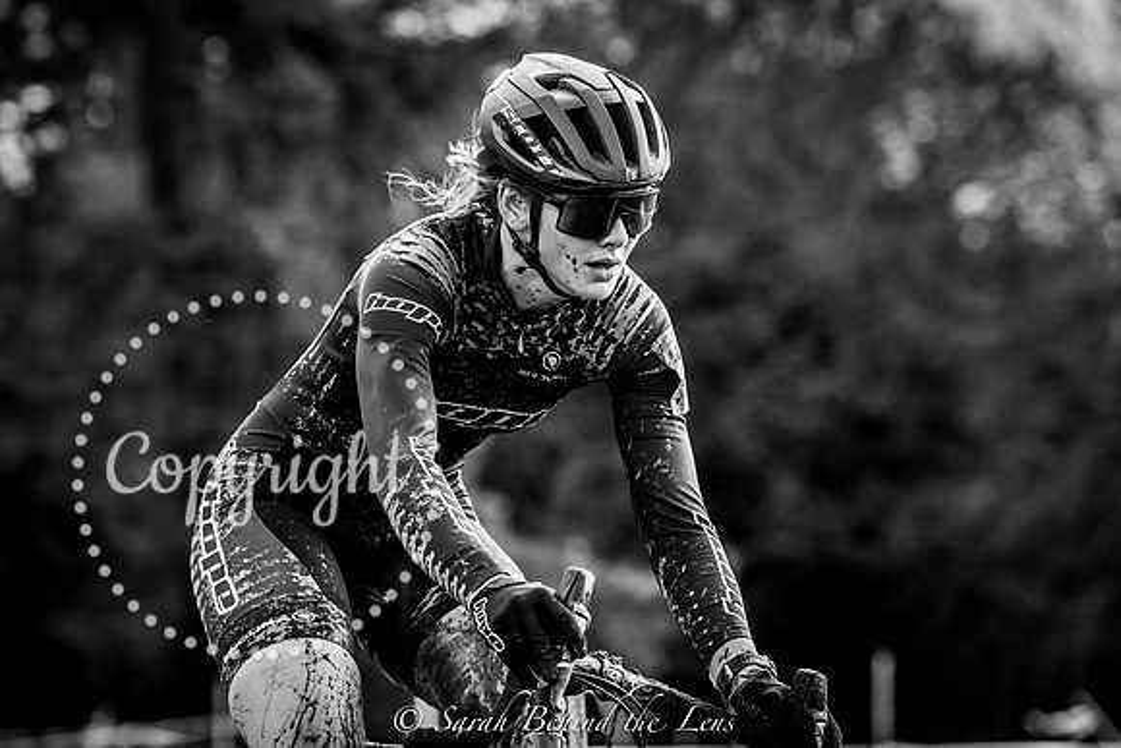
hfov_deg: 12.0
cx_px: 454
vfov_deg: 8.0
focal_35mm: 172
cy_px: 230
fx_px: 5349
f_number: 3.5
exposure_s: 1/800
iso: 320
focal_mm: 124
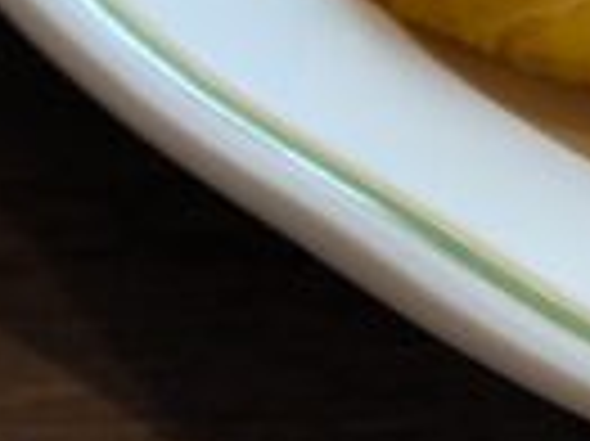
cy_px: 1415
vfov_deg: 6.9
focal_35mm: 188
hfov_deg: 7.6
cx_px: -1693
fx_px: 3201
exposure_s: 1/100
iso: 73
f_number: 1.85
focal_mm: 6.81
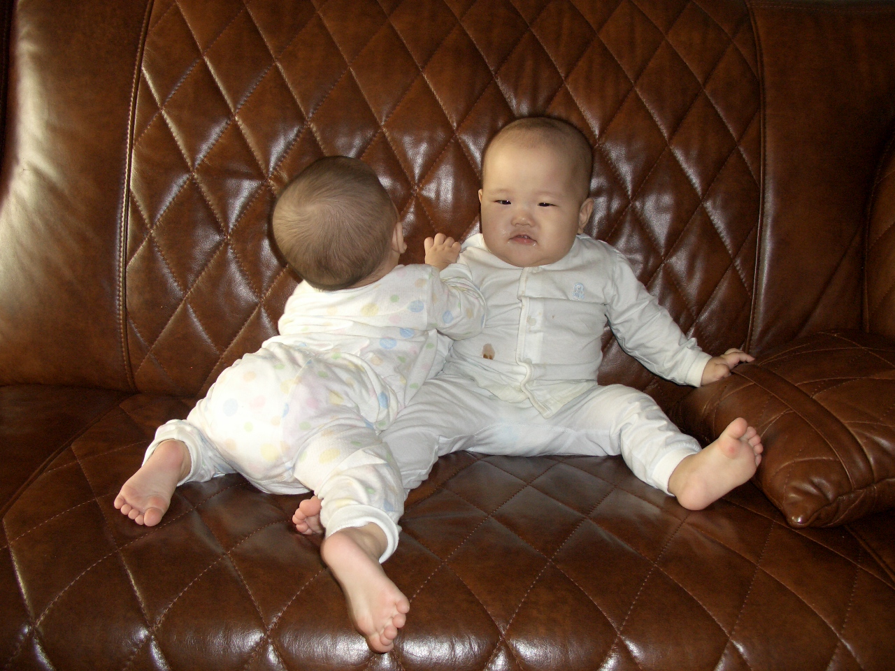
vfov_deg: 42.9
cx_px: 448
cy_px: 336
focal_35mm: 33
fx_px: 853
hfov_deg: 55.4
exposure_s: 1/60
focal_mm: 7.1
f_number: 2.8
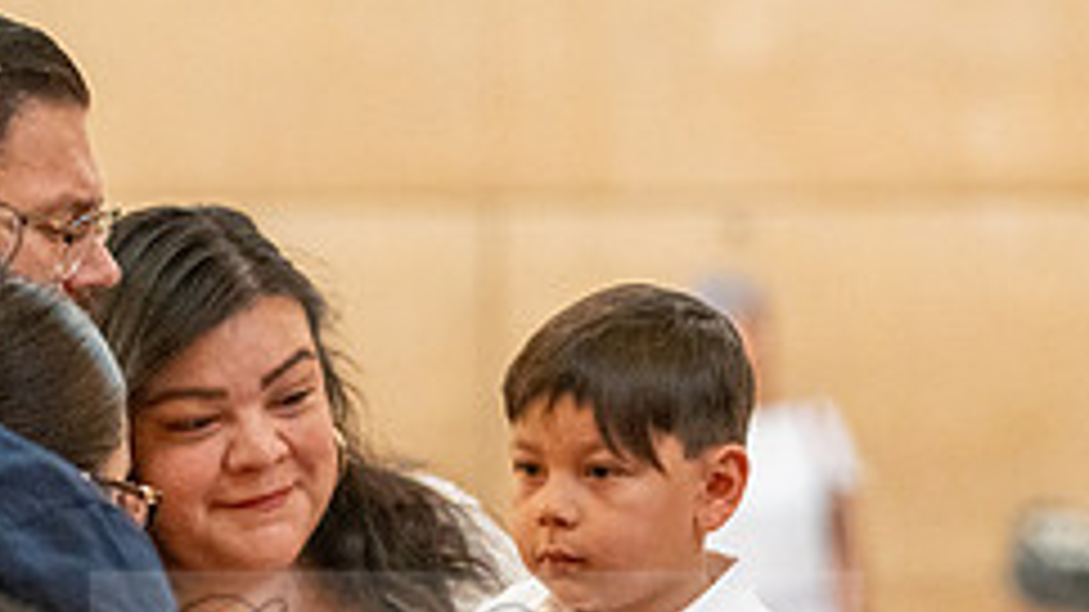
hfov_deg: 6.5
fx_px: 9527
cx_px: 733
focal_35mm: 330
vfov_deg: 3.7
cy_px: 612
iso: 1600
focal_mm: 110
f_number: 2.8
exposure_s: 1/200
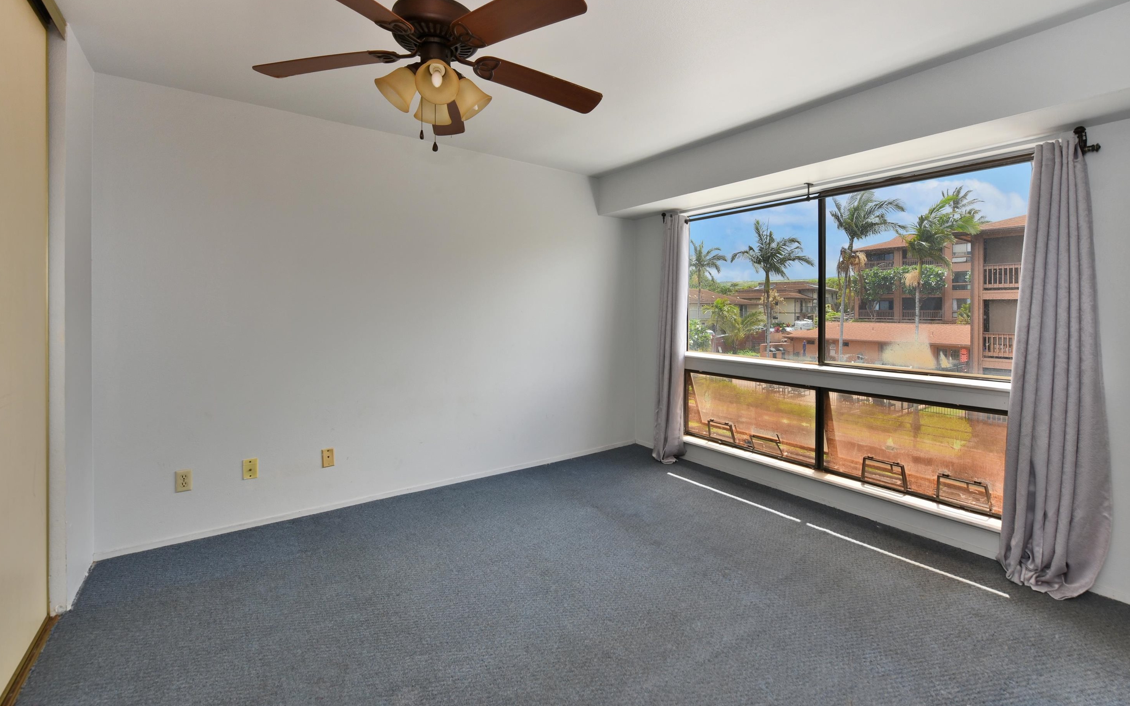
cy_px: 316
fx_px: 462
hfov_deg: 101.4
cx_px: 579
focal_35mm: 15
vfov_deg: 74.6
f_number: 16
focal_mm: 14
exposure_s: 1/60
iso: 2200
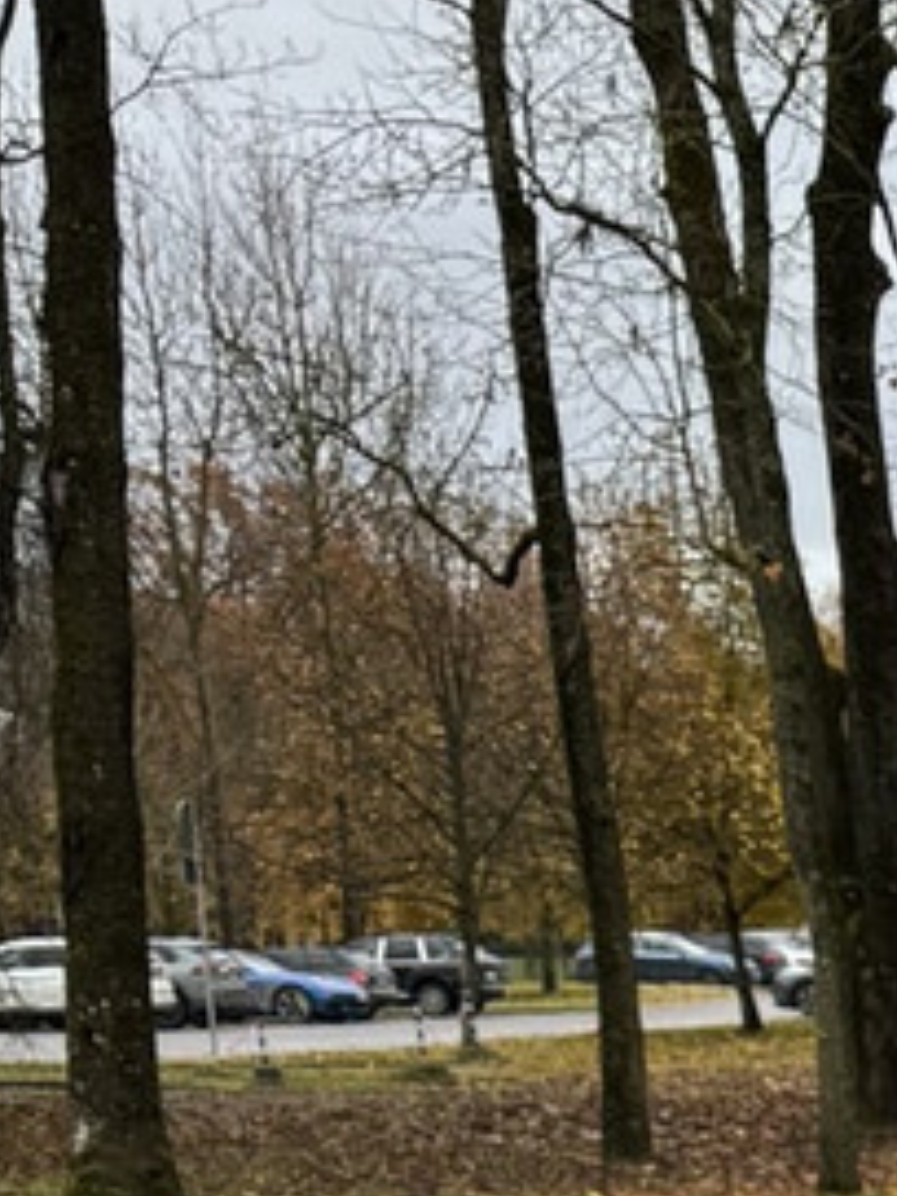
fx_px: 4872
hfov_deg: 9.0
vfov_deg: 12.9
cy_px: 2053
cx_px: 2484
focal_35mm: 141
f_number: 1.78
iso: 80
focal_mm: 6.76
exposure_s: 1/282
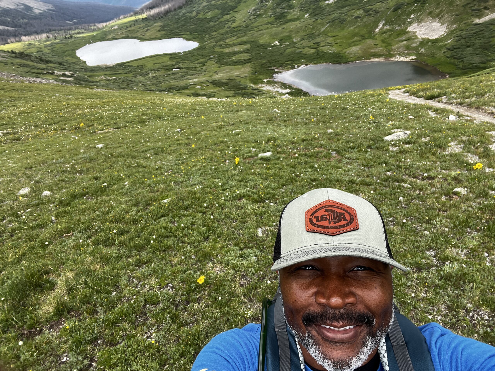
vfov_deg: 58.9
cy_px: 186
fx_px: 329
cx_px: 248
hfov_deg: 73.9
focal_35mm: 23
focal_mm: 2.71
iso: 25
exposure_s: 1/210
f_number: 2.2
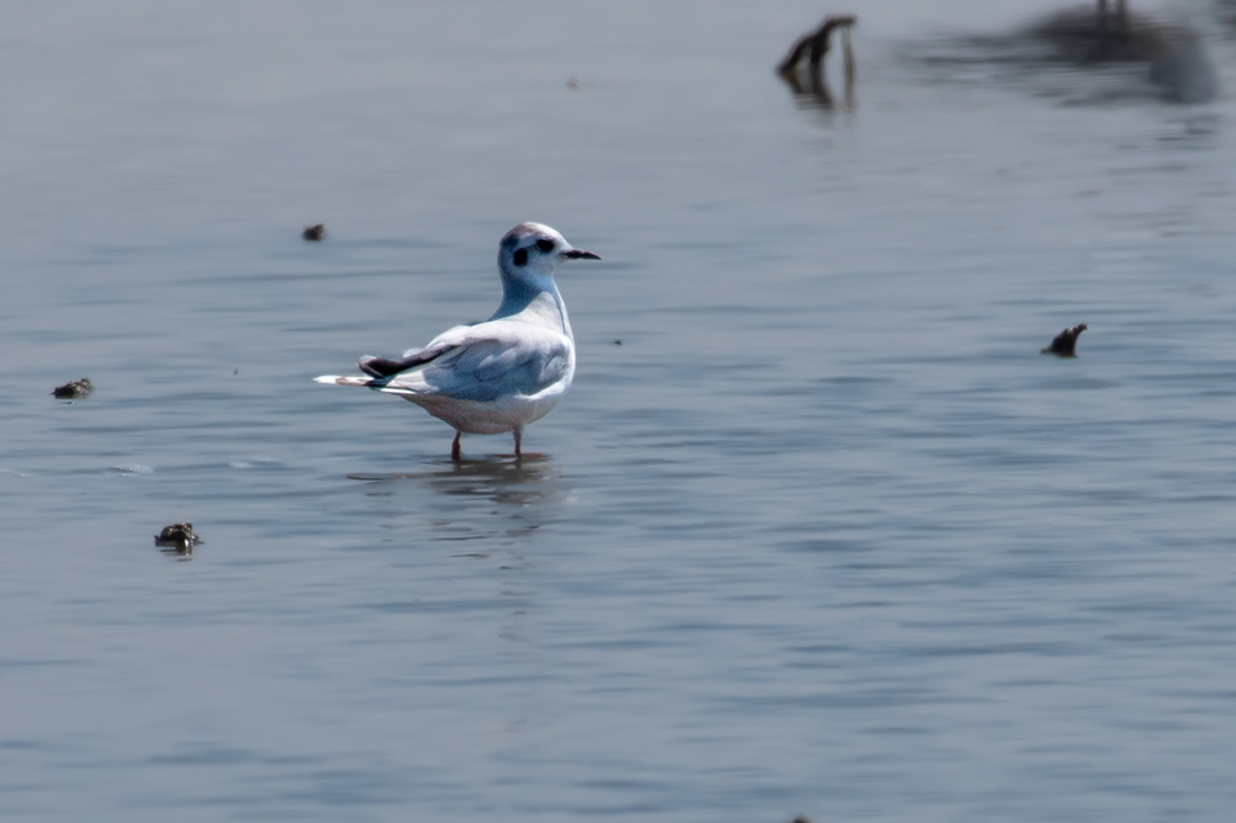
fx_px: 23509
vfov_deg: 2.0
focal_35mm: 685
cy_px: 443
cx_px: 663
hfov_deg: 3.0
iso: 200
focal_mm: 410
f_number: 7.1
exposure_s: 1/2500
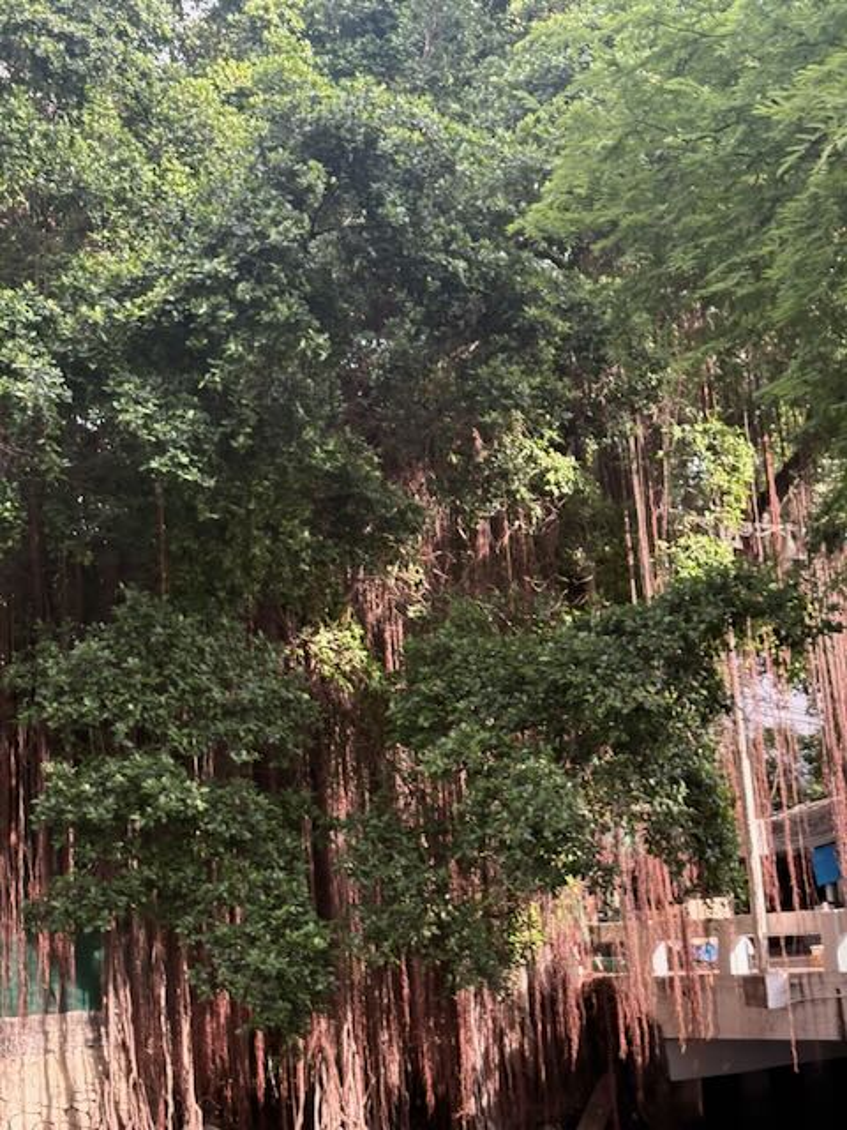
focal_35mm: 52
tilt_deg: +16.0
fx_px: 1696
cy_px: 565
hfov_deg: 28.0
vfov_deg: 36.8
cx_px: 424
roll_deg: +6.9
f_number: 1.6
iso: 80
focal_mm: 5.96
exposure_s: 1/217
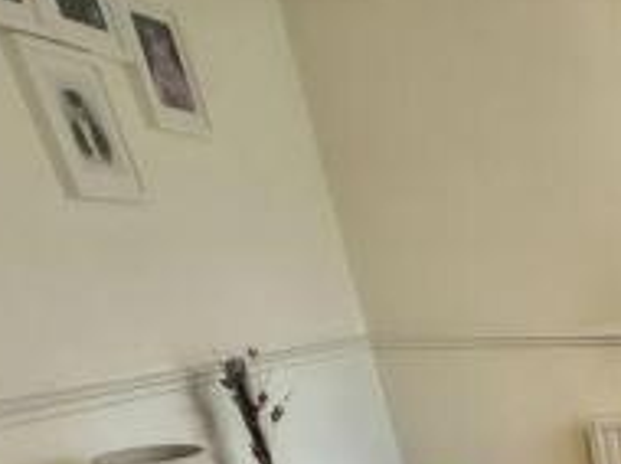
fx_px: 770
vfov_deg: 25.5
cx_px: 799
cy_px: 691
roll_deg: +0.9
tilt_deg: -29.7
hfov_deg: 33.0
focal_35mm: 43
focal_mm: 2.22
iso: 200
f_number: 2.2
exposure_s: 1/50
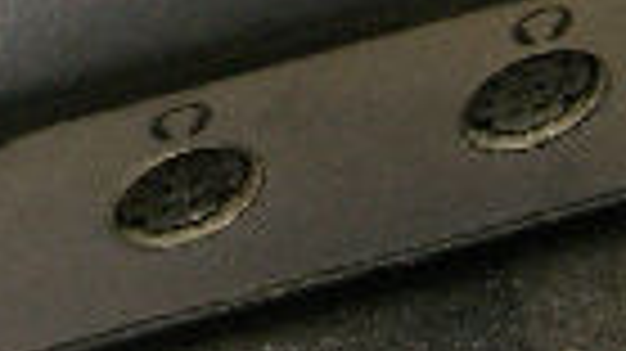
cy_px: -477
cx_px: 378
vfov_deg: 3.5
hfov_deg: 6.3
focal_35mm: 344
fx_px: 5707
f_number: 4.5
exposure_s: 1/6
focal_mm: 38
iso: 800
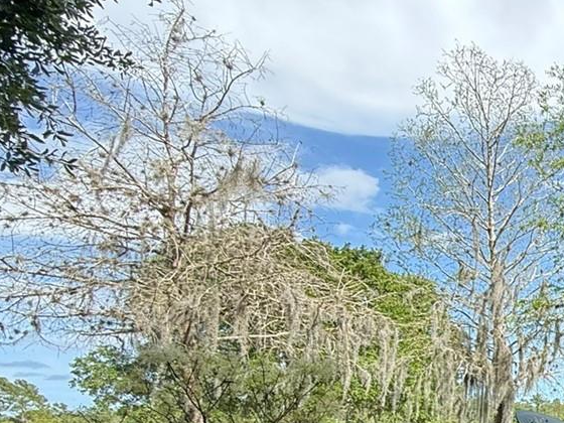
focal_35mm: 40
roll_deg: +2.0
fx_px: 652
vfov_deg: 32.7
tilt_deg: +0.1
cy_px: 435
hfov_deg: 33.6
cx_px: 737
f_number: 2.2
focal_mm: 2.22
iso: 64
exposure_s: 1/242
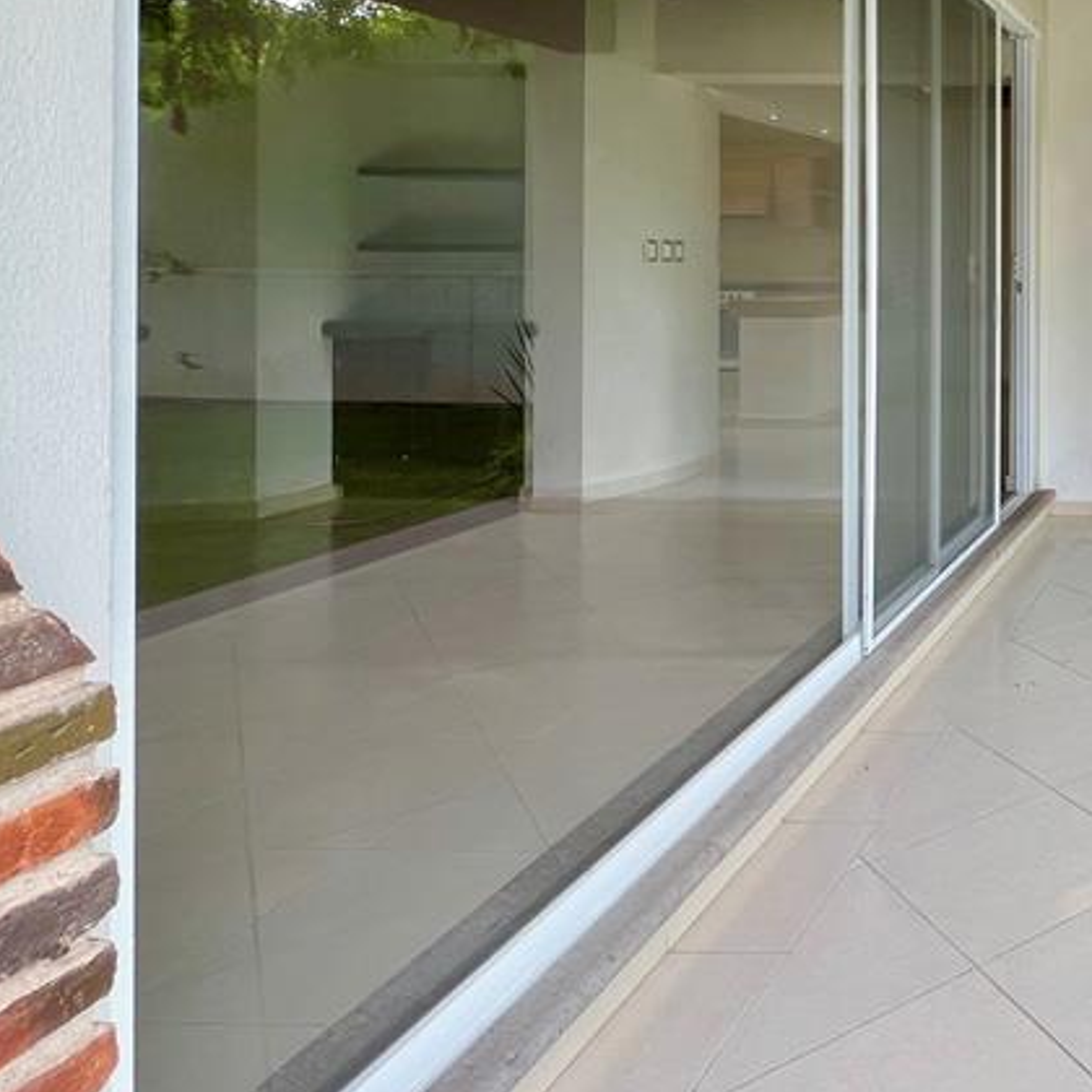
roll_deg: -0.6
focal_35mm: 28
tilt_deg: -0.3
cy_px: 268
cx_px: 1264
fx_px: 999
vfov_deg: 54.5
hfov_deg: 41.9
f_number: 1.8
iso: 32
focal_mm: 1.57
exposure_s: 1/146
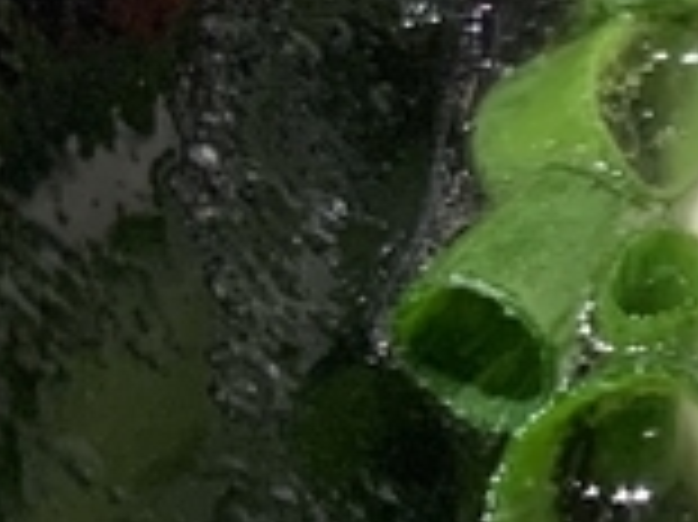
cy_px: -18
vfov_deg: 7.3
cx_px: 2468
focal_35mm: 201
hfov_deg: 7.8
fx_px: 4050
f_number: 1.8
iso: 125
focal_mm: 4.25
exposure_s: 1/60
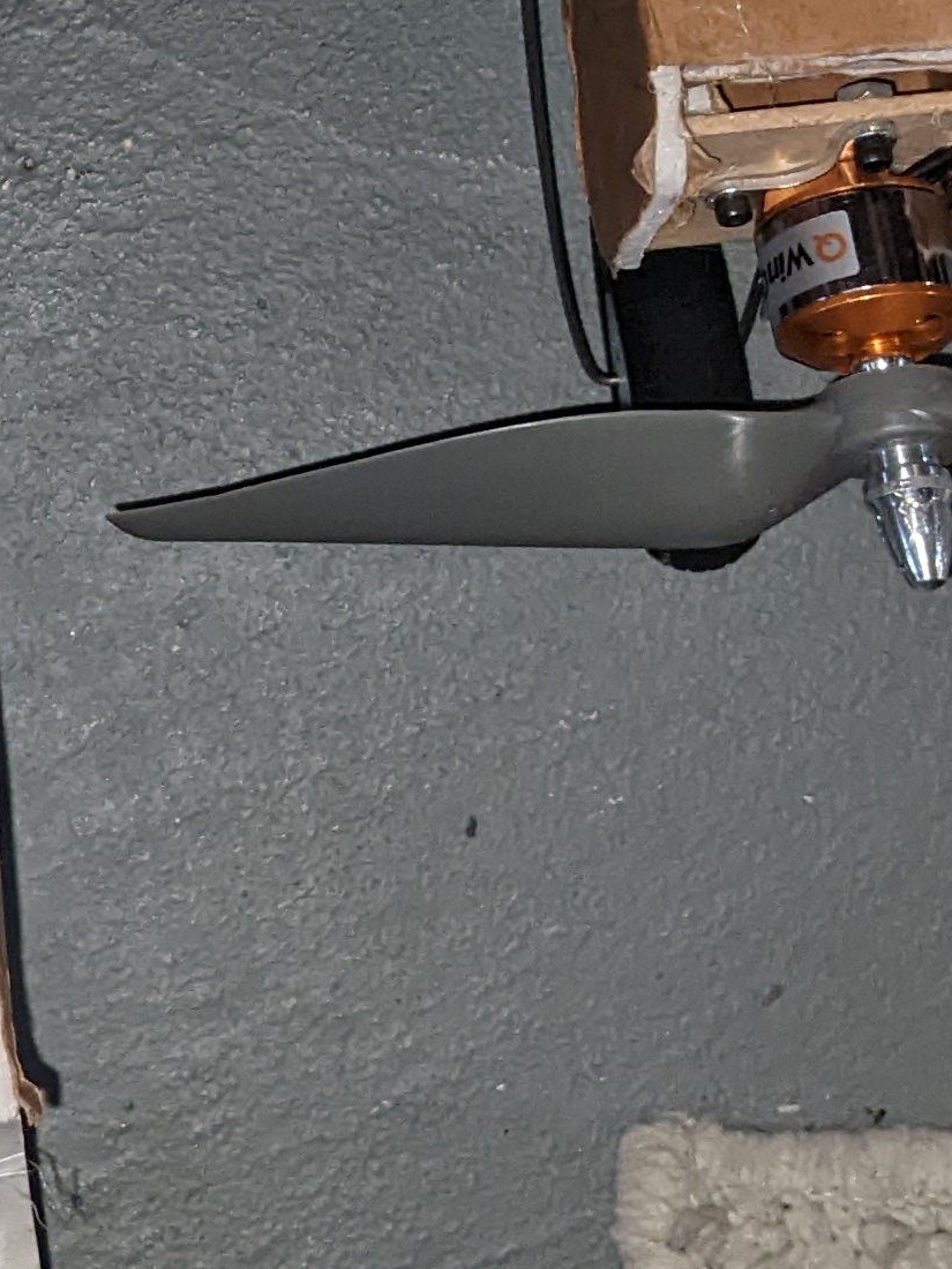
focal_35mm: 99
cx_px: -173
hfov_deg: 14.5
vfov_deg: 19.5
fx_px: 3630
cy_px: 138
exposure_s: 1/60
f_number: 1.73
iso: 510
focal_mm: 4.38
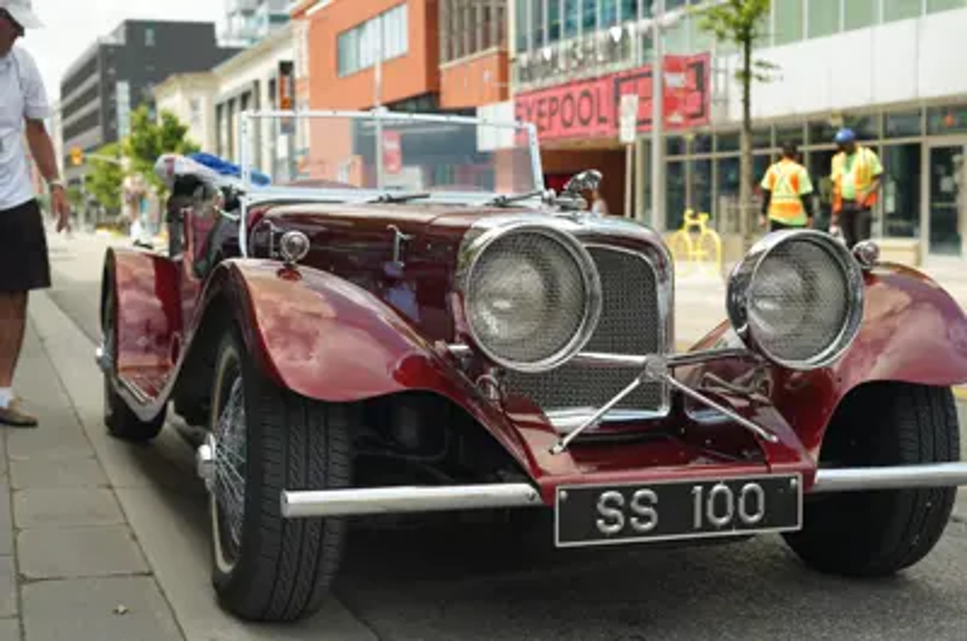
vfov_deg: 26.9
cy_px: 320
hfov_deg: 39.7
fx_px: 1340
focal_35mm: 50
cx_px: 484
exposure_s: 1/100
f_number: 4.5
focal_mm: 50
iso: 100
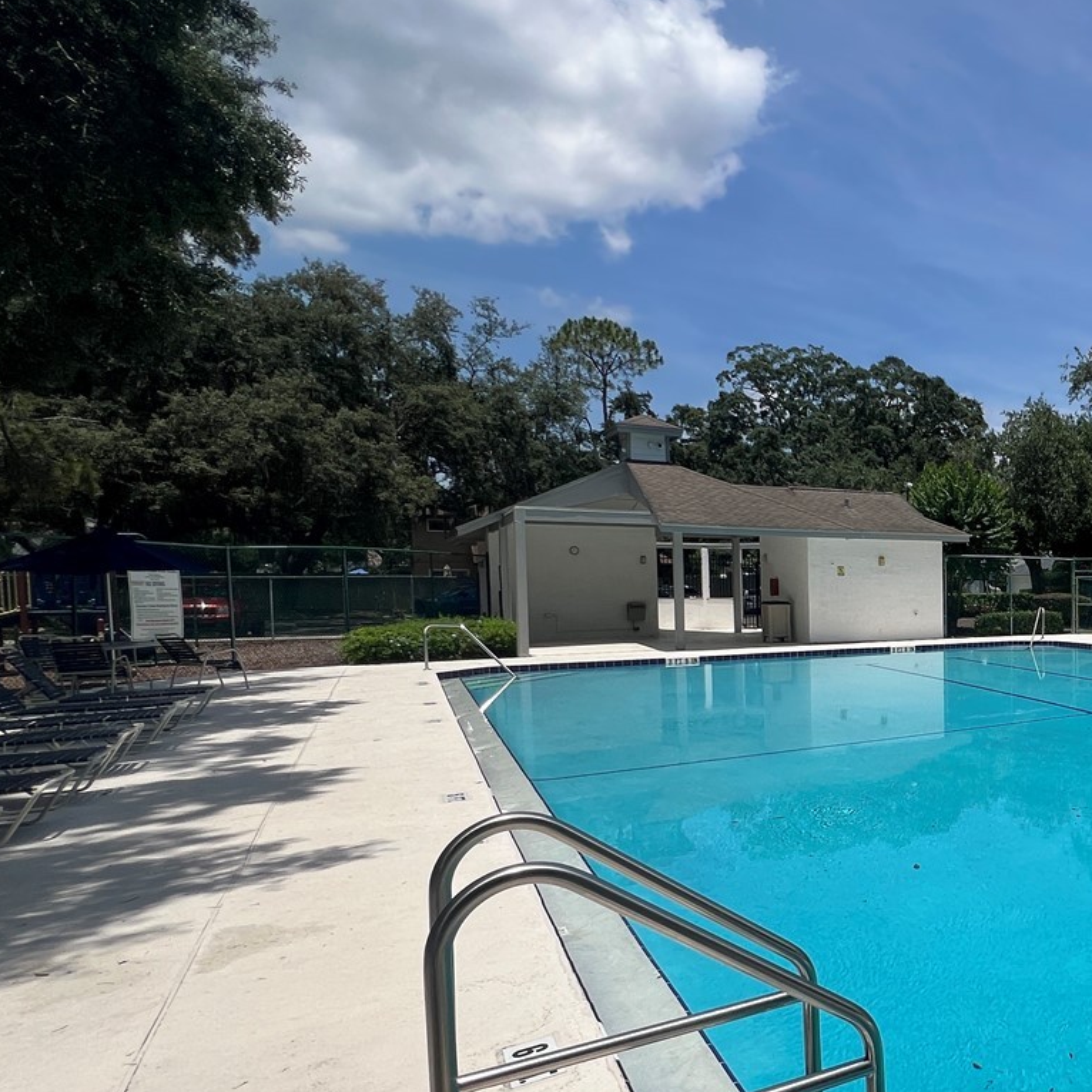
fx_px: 857
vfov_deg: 64.6
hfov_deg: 51.4
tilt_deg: -3.1
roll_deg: -0.3
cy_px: 643
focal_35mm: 24
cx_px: 1103
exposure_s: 1/2874
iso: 32
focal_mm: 1.57
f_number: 1.8
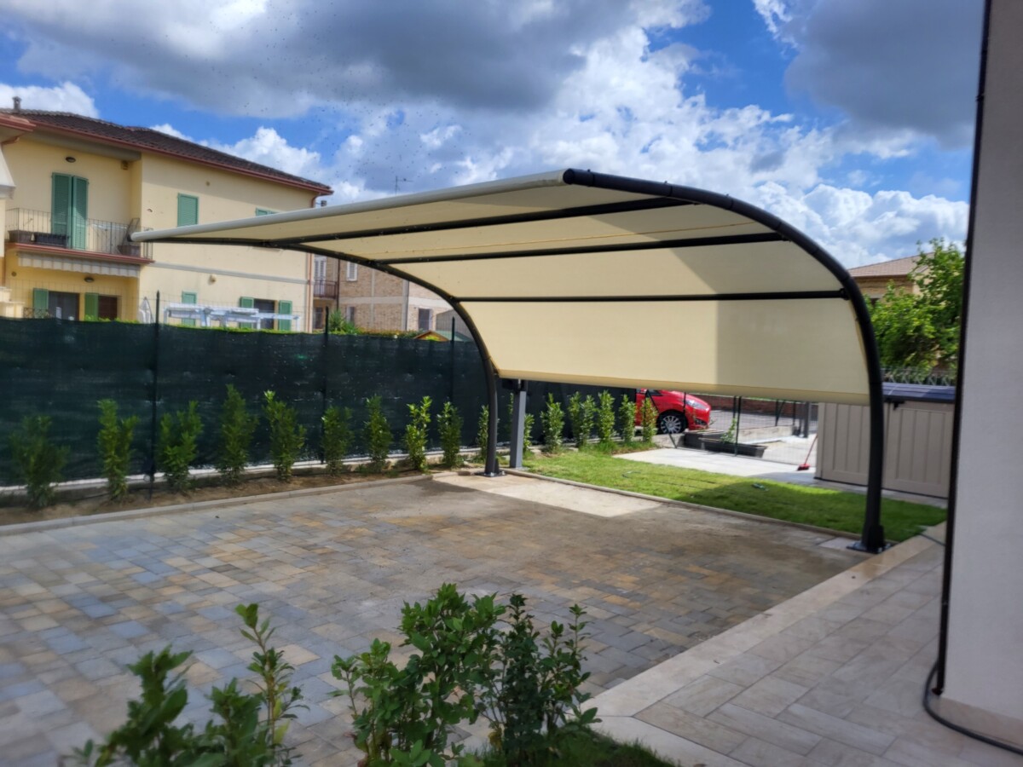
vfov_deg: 53.1
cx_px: 512
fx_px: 768
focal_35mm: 26
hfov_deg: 67.3
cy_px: 384
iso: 40
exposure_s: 1/2000
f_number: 1.8
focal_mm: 5.4
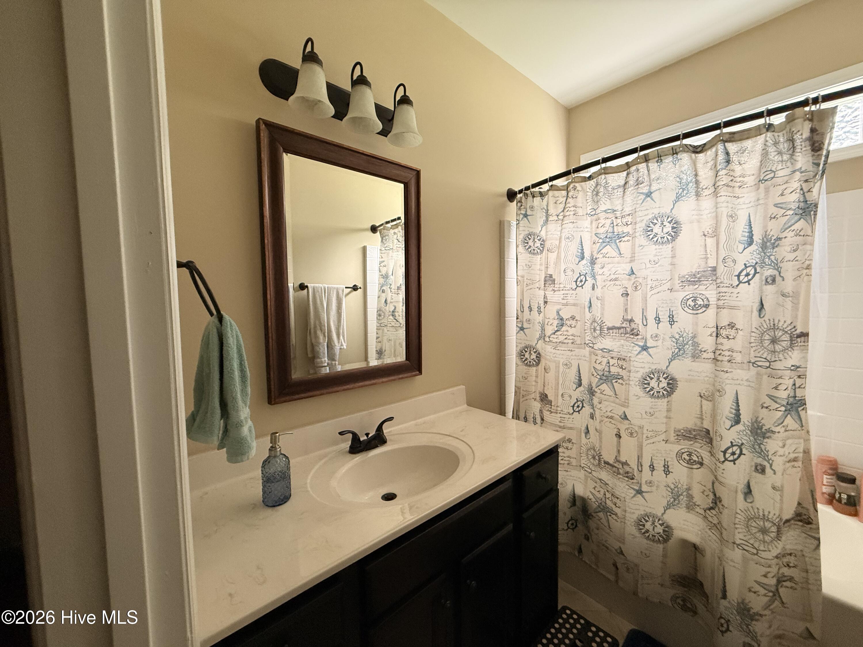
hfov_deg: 102.1
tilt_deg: -4.3
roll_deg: +1.0
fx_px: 349
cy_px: 324
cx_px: 432
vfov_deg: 85.7
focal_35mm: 14
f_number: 2.2
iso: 400
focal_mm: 2.22
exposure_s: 1/60
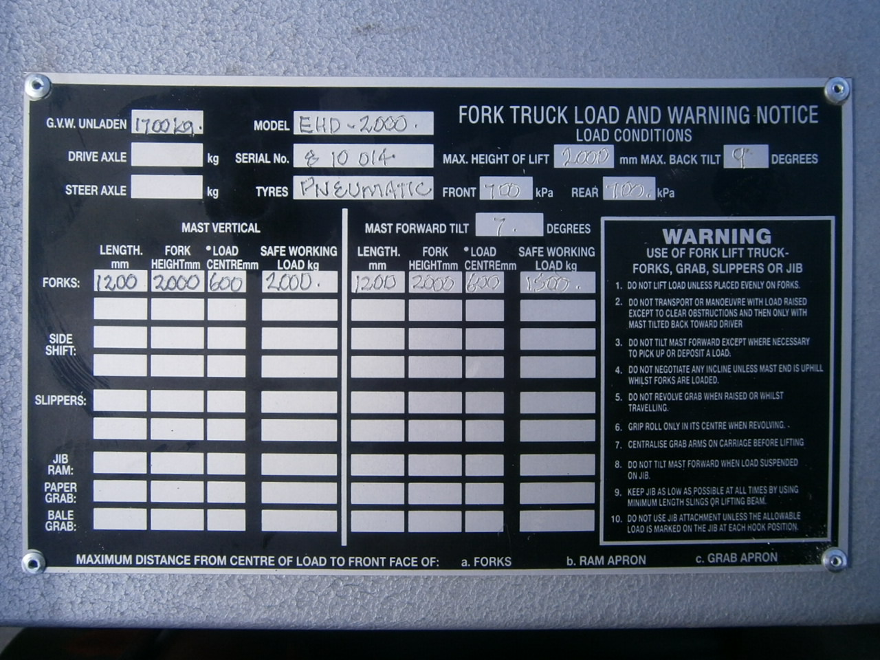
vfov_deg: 53.1
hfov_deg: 67.3
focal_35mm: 26
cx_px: 440
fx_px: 661
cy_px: 330
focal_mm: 4.7
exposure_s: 1/640
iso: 80
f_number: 2.8
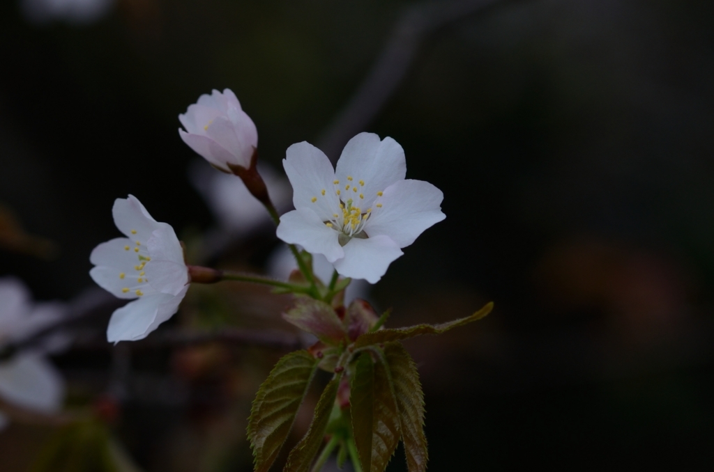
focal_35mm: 158
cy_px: 236
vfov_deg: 8.7
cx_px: 357
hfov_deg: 13.1
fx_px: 3117
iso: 400
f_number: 8
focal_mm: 105
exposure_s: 1/500
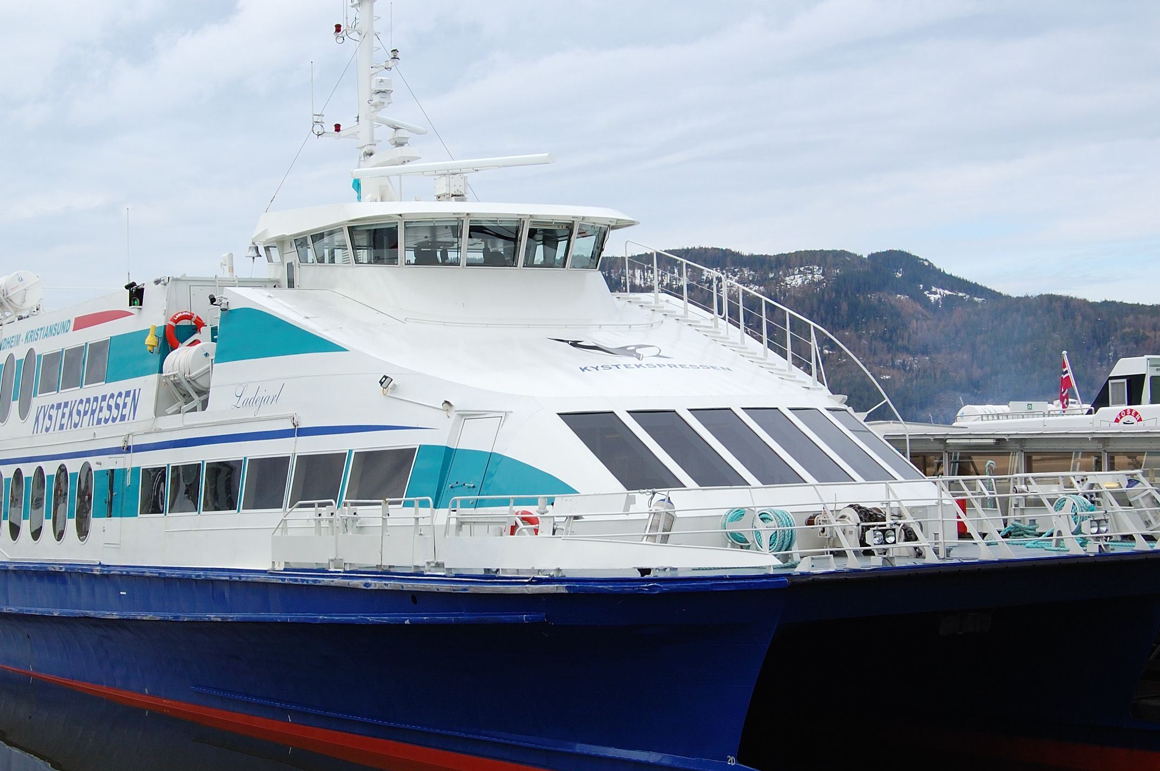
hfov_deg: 30.7
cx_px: 539
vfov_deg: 20.7
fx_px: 2115
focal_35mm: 66
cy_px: 397
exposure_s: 1/250
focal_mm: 31
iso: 200
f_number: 9
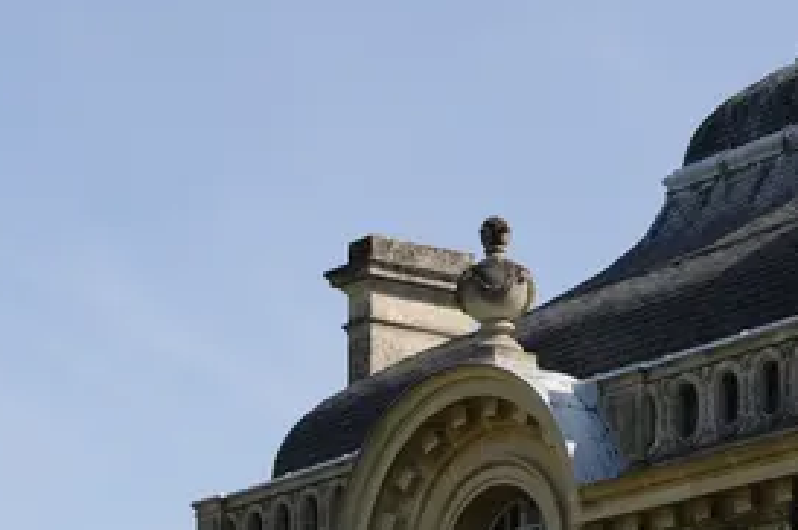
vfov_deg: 9.5
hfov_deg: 14.9
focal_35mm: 136
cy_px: 967
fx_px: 3011
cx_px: 15
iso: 200
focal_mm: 31
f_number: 9
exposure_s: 1/320
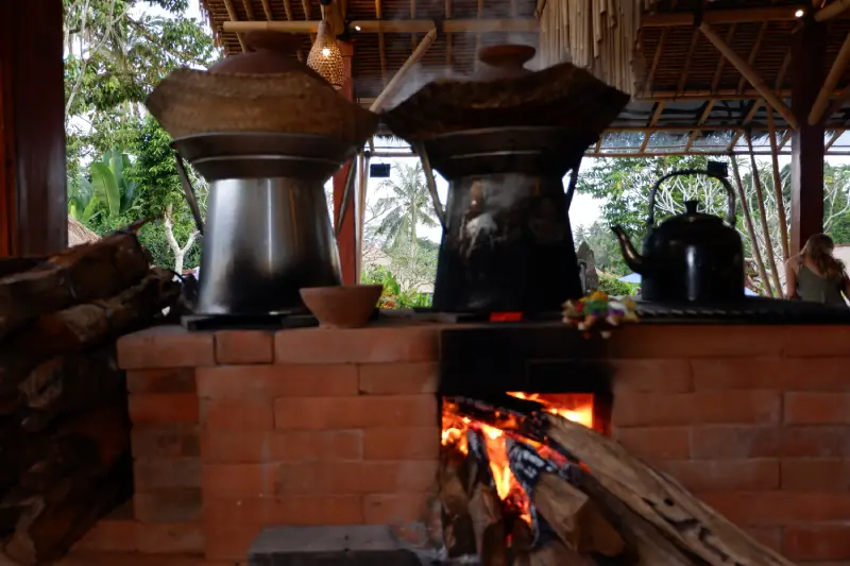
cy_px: 283
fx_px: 708
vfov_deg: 43.6
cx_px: 425
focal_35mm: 30
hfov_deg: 61.9
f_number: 3.8
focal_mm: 20.1
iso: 200
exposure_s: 1/58
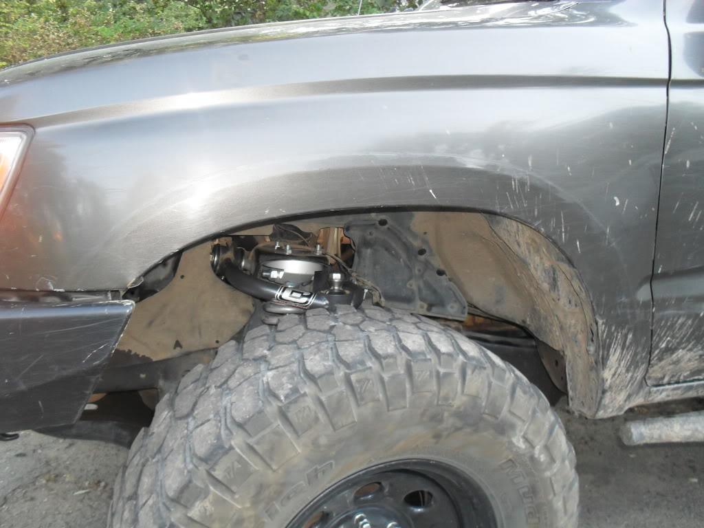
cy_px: 264
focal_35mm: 35
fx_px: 712
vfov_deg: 40.7
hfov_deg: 52.6
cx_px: 352
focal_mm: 6.3
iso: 200
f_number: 3.2
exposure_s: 1/45
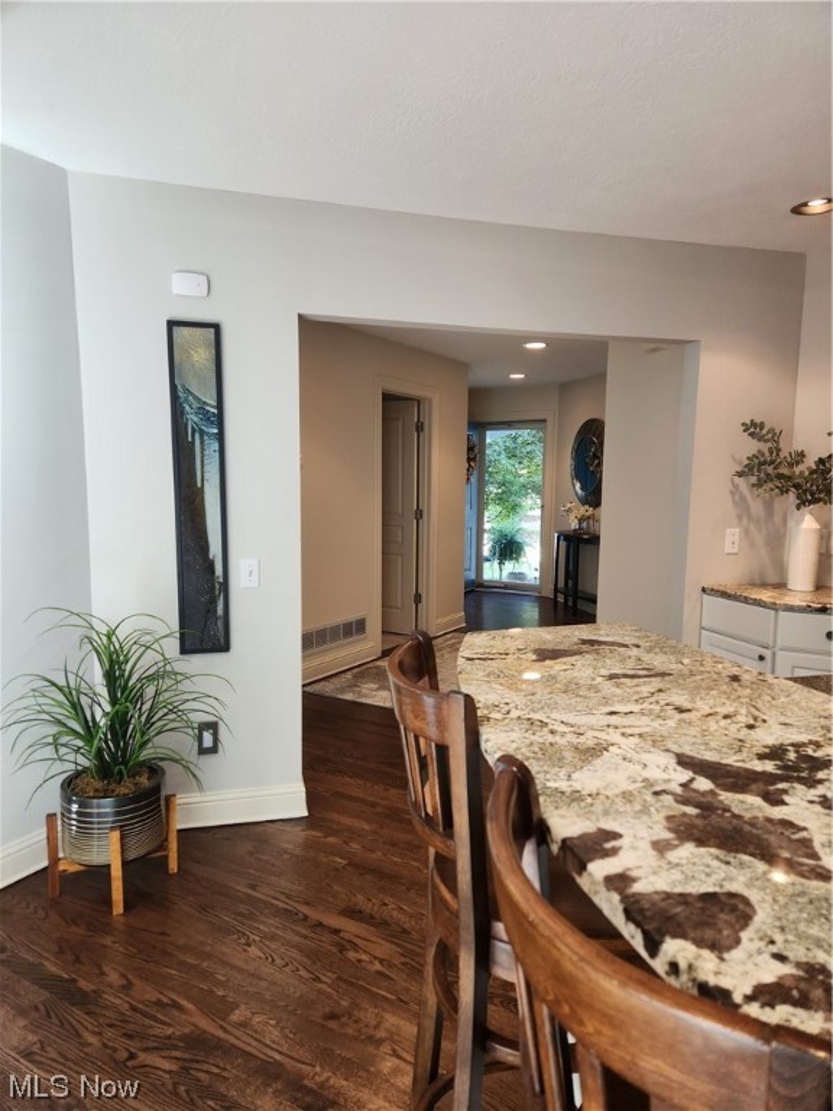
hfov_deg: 58.9
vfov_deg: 73.9
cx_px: 416
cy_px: 556
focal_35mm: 23
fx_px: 738
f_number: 1.8
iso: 200
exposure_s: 1/120
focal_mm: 5.4
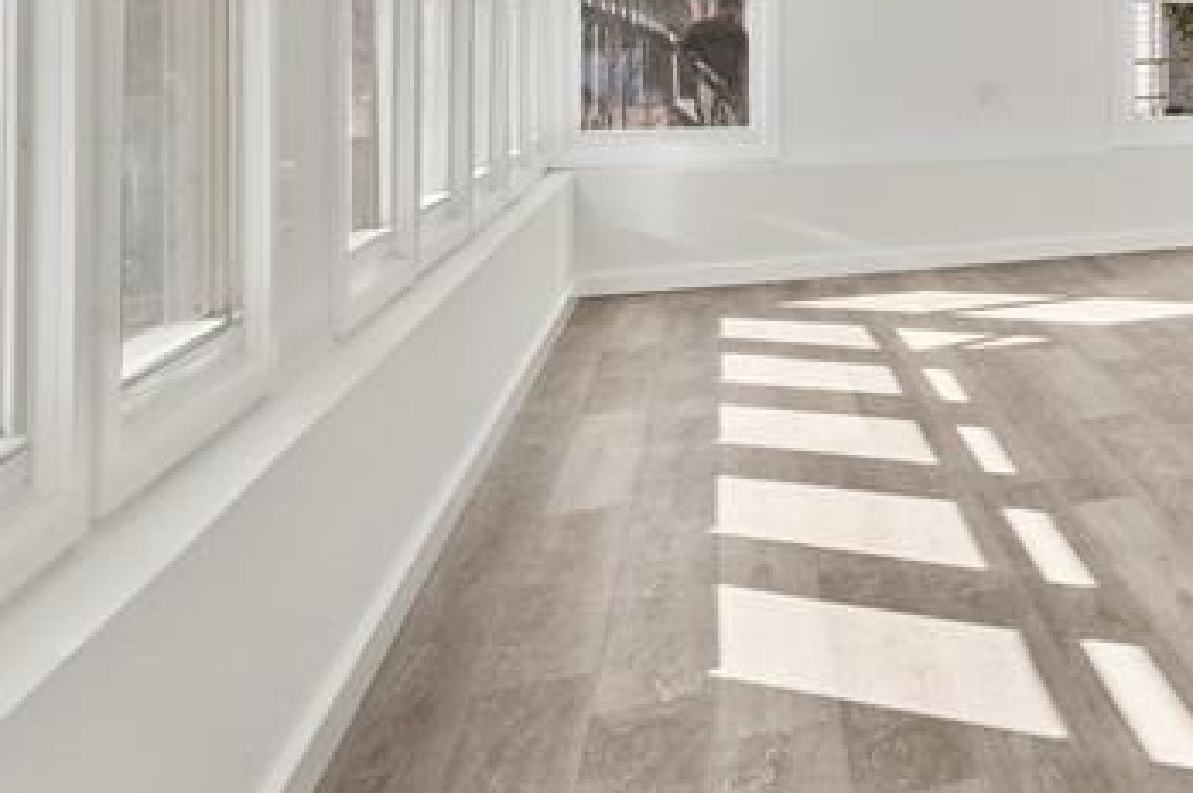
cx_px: 1723
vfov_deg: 27.2
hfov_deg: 29.1
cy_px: 31
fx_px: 1556
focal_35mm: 47
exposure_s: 1/160
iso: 400
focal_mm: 16
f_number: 8
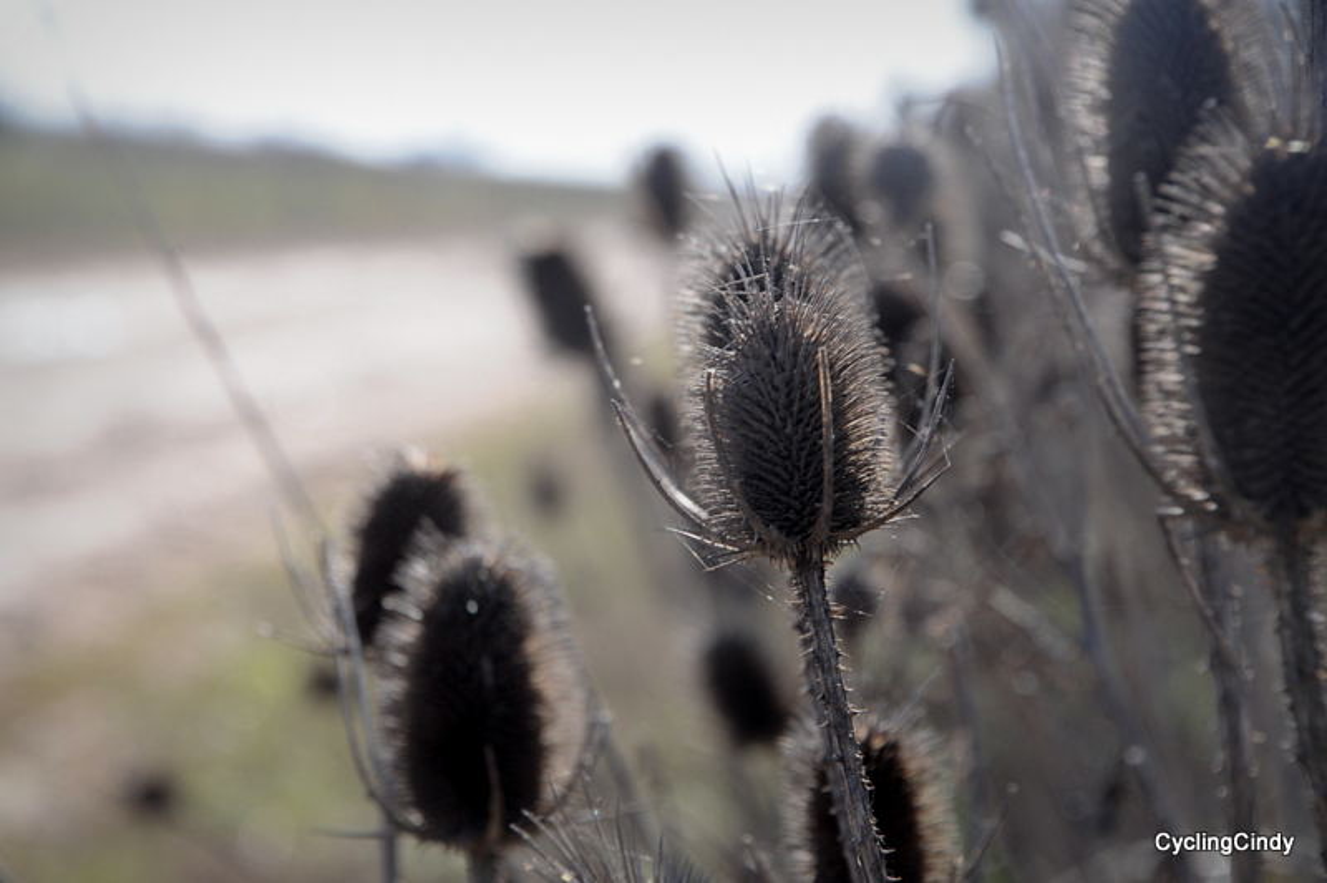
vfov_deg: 5.4
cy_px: 442
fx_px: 9392
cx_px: 664
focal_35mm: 255
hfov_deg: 8.1
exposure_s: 1/160
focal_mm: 170
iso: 250
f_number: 14
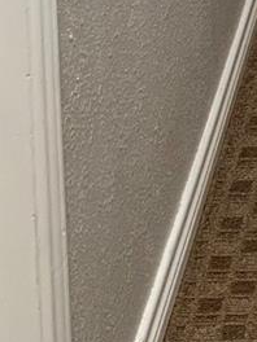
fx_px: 1495
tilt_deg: -6.0
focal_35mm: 151
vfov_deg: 10.4
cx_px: 539
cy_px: -586
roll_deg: -0.9
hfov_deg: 9.1
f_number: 1.5
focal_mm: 5.7
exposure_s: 1/120
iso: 125
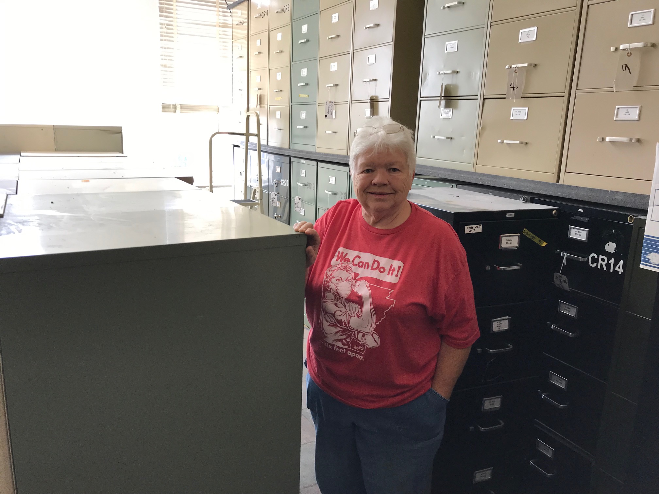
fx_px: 533
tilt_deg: -11.5
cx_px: 330
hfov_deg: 63.4
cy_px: 247
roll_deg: -0.9
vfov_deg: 49.7
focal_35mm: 28
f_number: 1.8
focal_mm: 3.99
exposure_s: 1/60
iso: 32
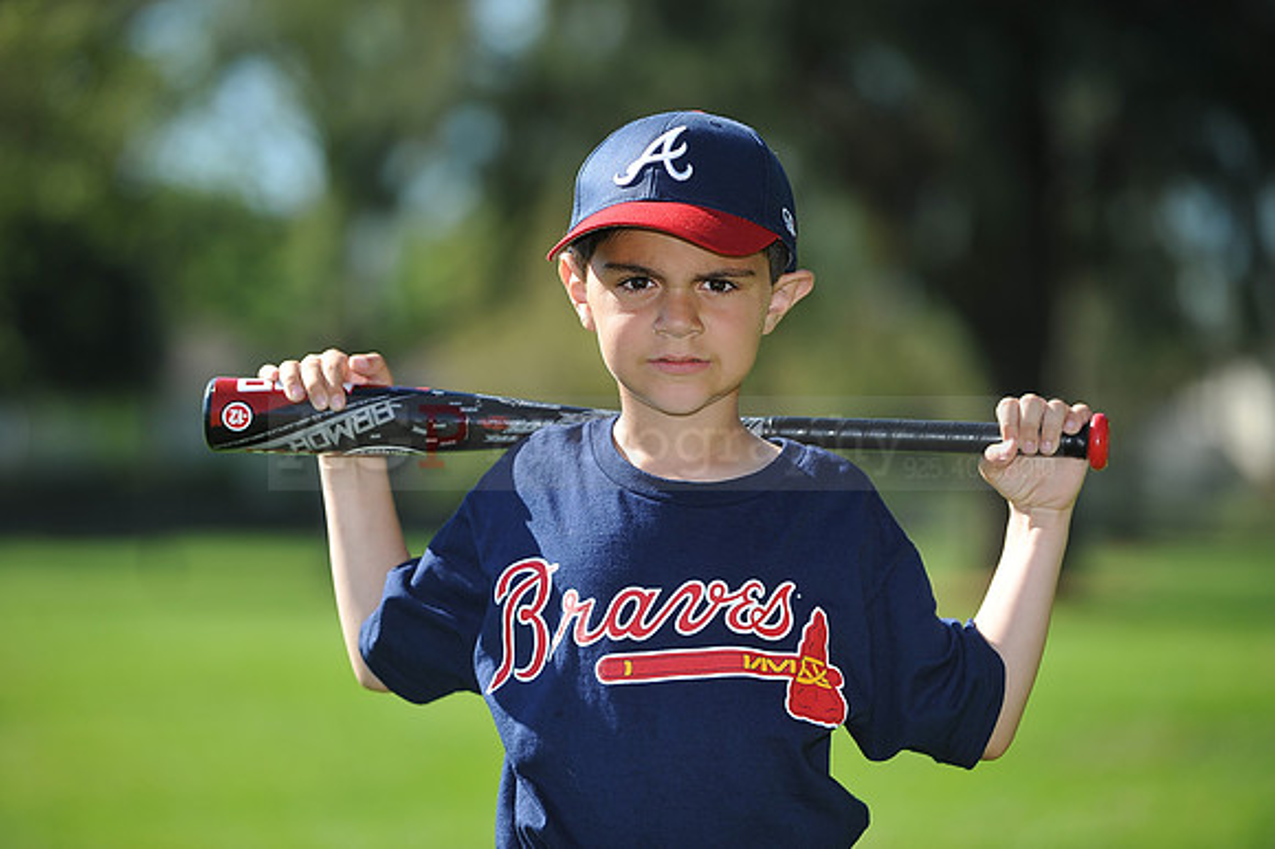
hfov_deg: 10.3
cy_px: 424
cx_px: 638
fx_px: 7079
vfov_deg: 6.9
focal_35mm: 200
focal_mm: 200
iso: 200
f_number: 4
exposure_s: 1/1000
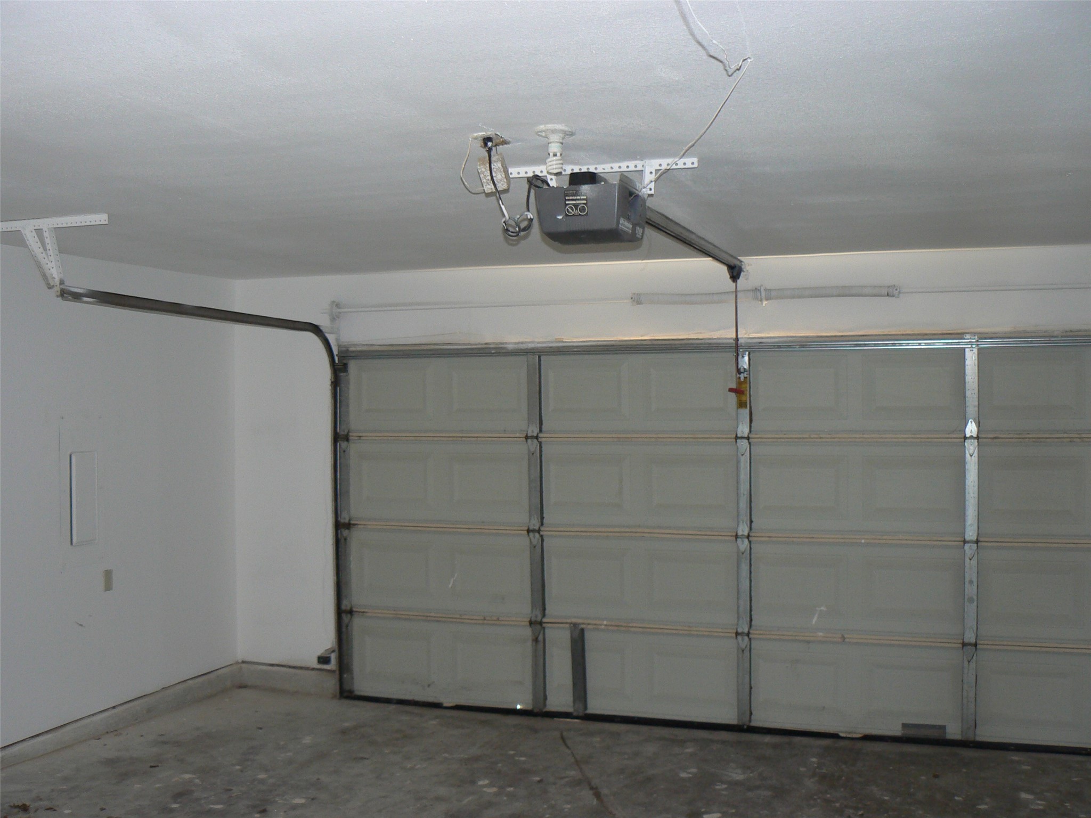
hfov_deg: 51.4
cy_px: 409
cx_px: 546
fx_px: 1135
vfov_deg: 39.7
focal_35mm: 36
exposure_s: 1/30
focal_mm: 6
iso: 100
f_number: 2.8
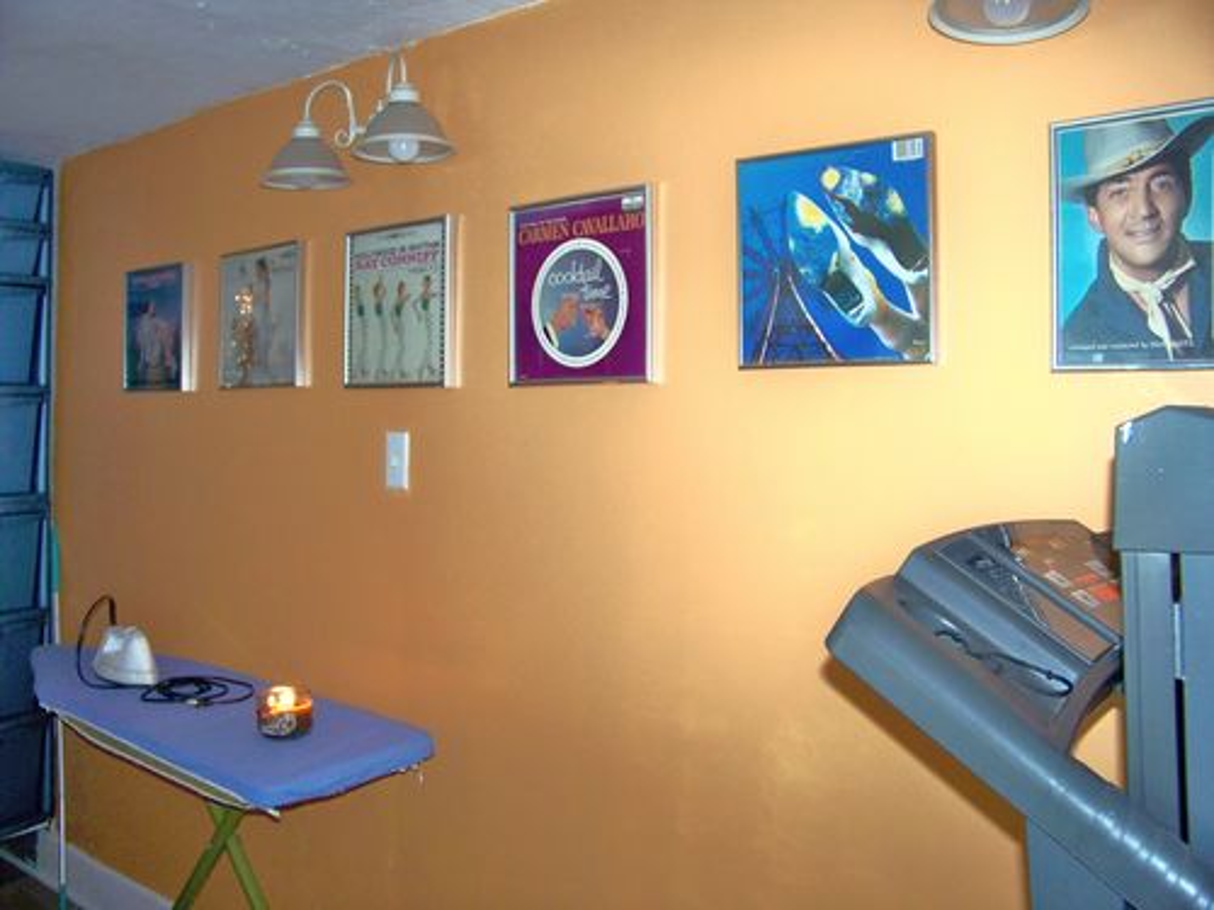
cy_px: 455
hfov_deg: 55.4
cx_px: 607
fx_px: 1157
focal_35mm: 33
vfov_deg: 42.9
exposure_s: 1/30
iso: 200
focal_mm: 5.85
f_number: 2.8
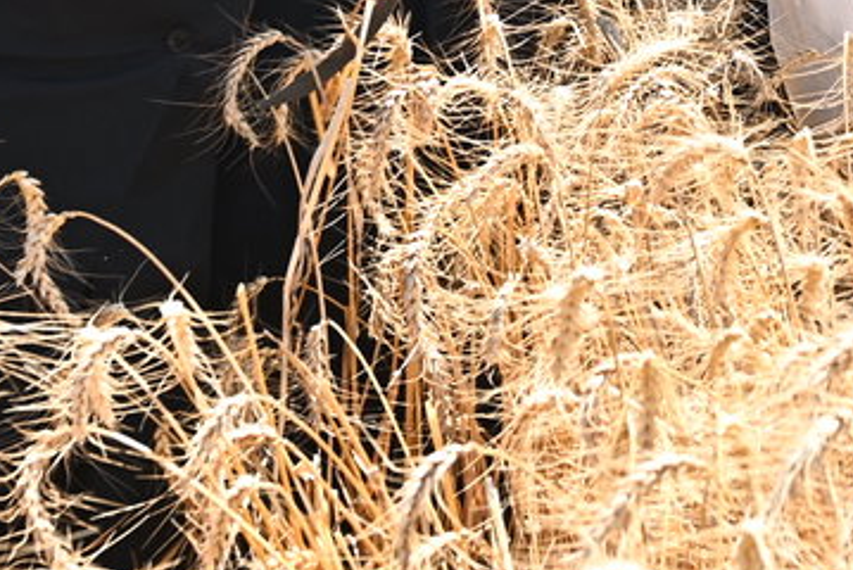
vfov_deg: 9.0
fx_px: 3510
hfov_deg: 13.7
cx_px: 798
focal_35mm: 148
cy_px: -379
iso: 160
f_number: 6.3
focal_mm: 38
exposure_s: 1/200
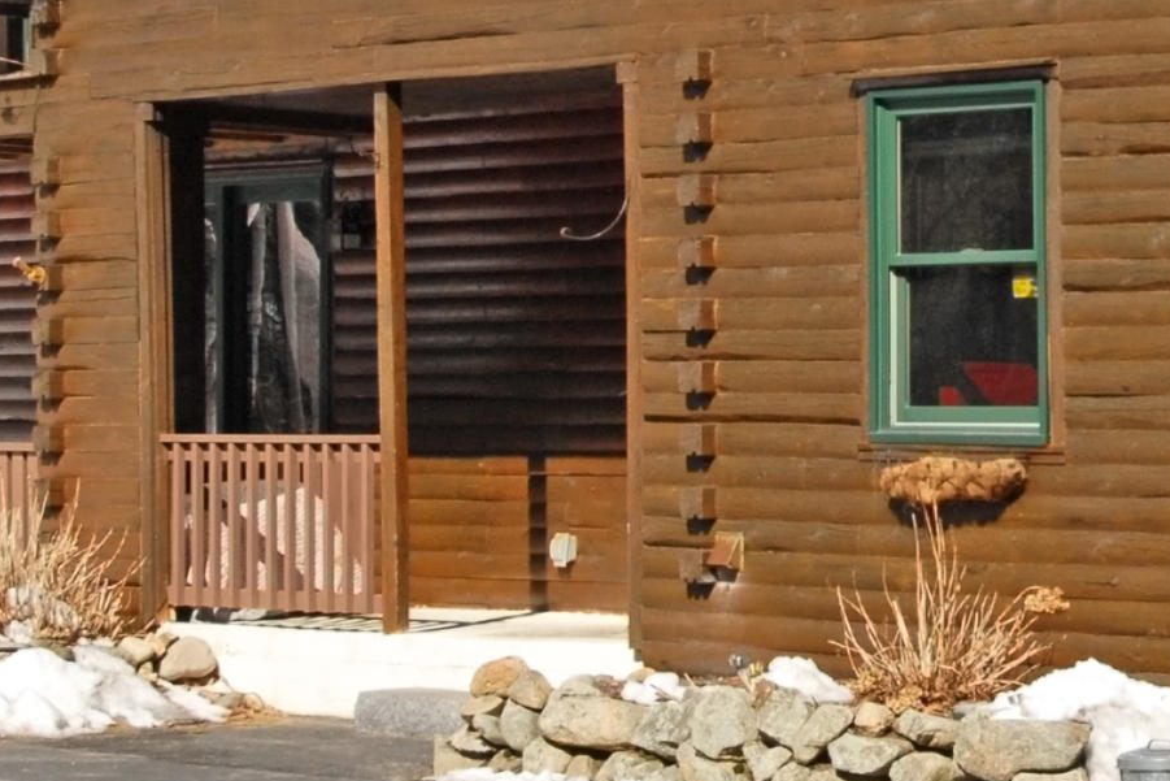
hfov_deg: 16.6
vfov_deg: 11.3
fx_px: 3900
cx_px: 1239
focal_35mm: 120
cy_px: -36
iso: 200
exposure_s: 1/320
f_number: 9
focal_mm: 24
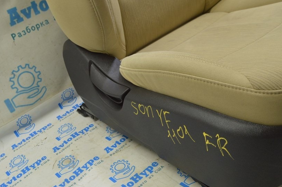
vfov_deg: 33.6
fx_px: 310
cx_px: 124
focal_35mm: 40
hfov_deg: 48.8
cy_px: 101
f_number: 5.6
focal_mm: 21
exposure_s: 1/20
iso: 400
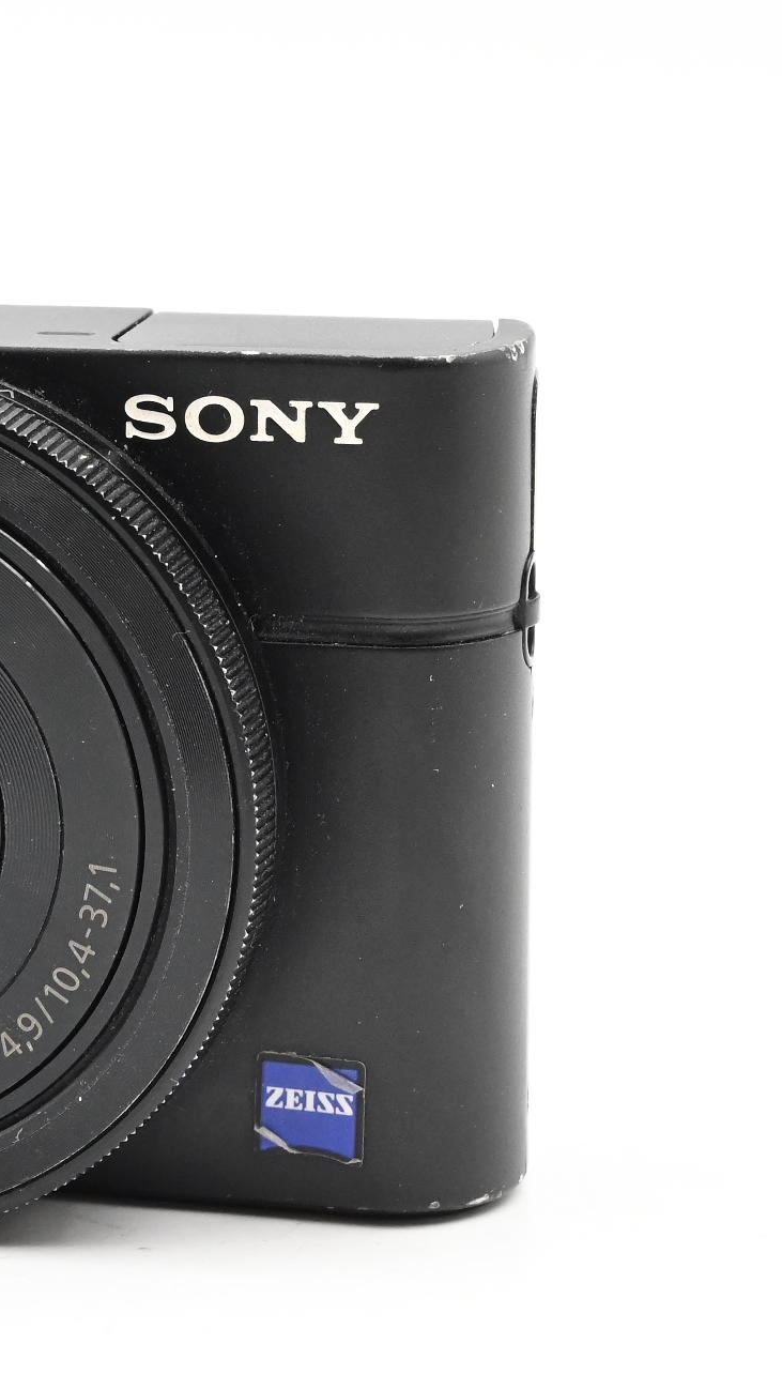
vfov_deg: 18.0
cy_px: 692
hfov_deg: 10.0
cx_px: -234
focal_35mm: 119
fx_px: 4385
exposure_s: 1/100
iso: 3200
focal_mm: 50
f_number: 16
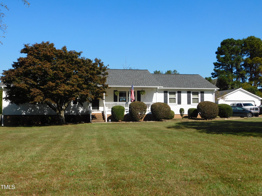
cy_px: 98
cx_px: 131
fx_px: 303
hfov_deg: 46.8
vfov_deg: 36.0
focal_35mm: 40
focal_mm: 7.1
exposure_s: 1/400
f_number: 7.2
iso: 125
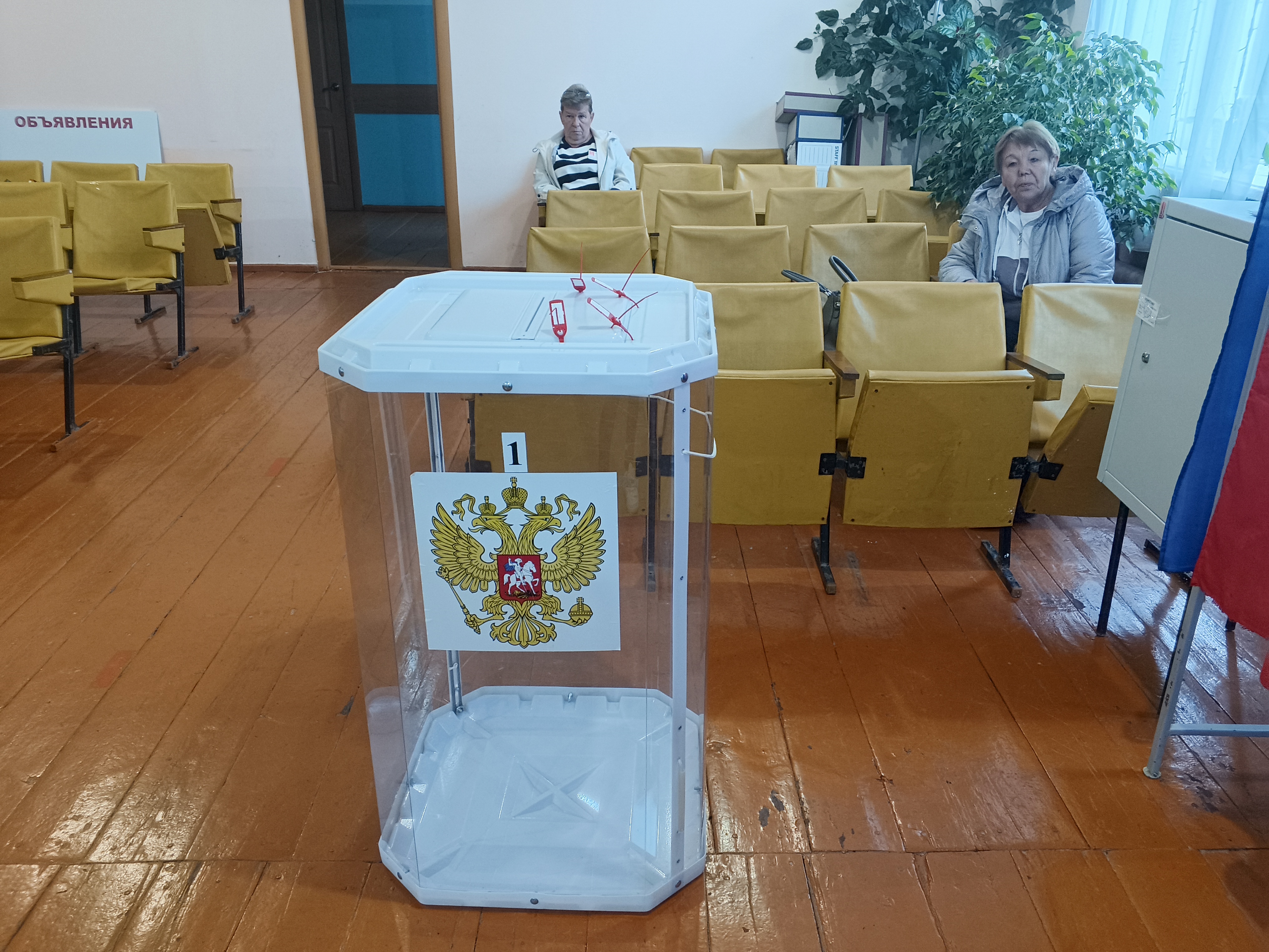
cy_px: 476
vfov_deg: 58.9
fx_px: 843
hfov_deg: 73.9
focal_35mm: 23
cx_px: 634
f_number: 1.6
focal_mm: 4.09
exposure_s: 1/25
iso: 566
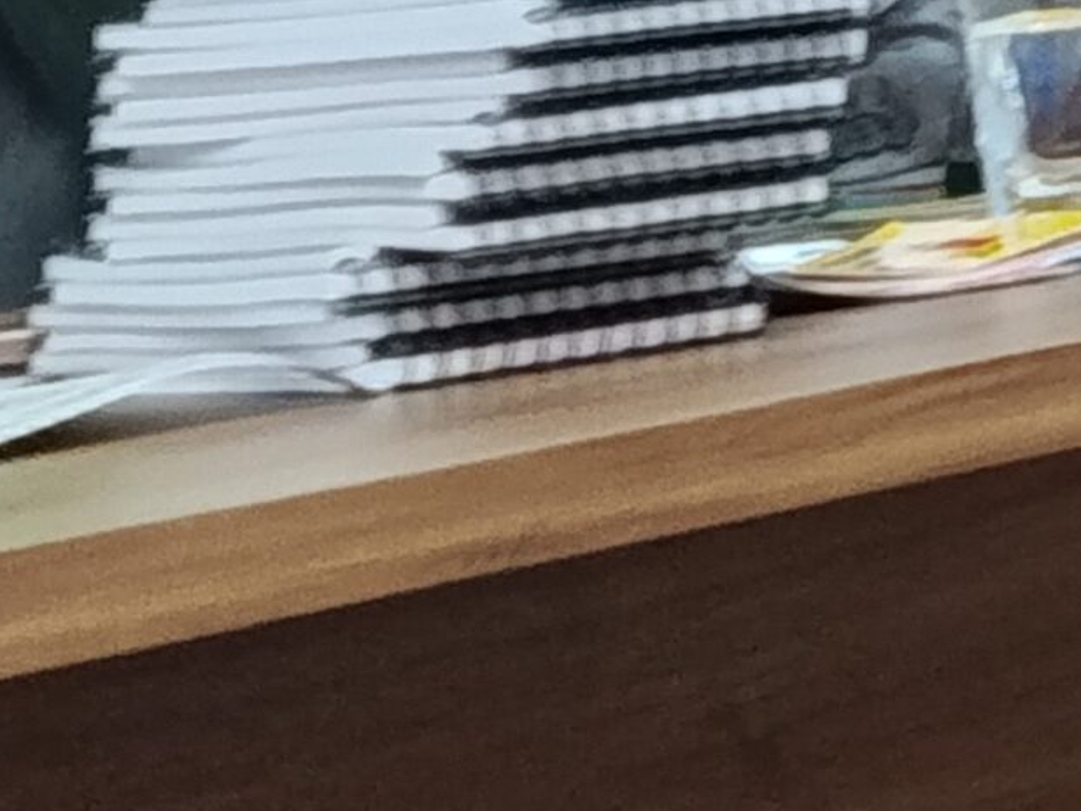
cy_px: -744
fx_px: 6216
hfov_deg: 9.5
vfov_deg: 7.2
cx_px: 1947
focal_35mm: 199
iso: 1160
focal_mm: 5.24
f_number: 1.7
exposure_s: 1/40
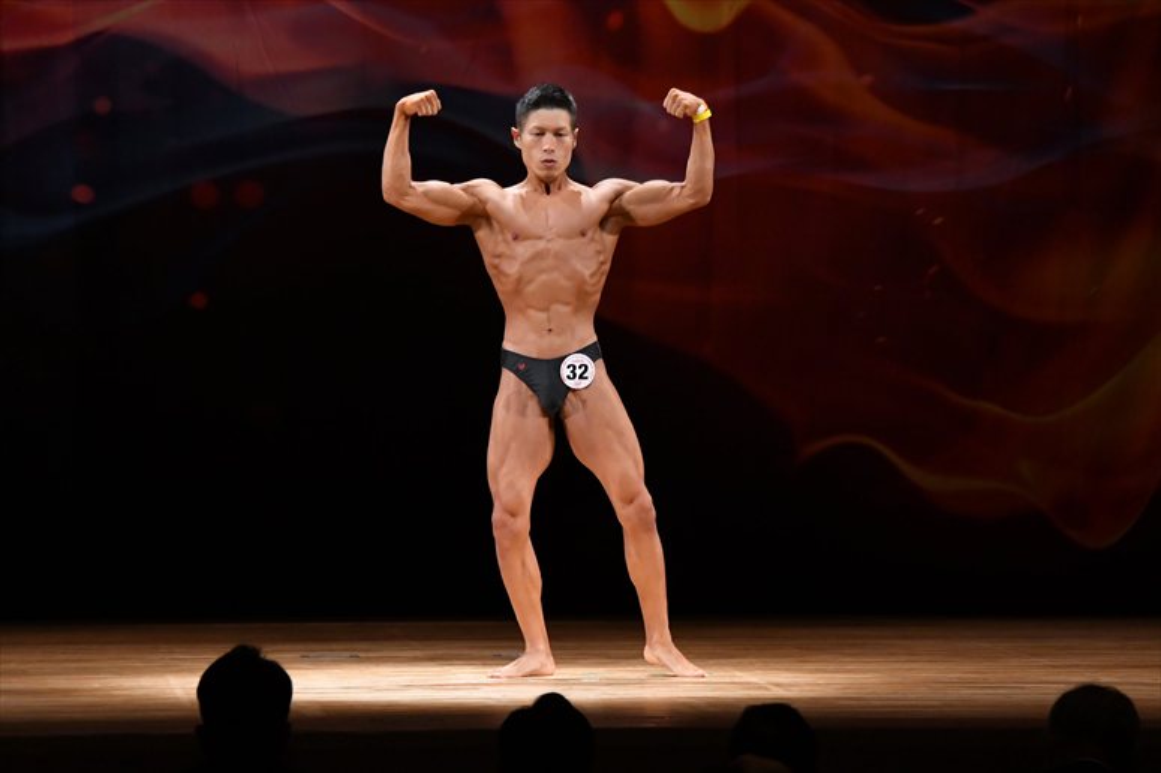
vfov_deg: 6.3
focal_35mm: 217
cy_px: 386
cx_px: 580
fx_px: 6995
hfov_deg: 9.5
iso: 3200
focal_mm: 145
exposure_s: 1/400
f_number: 5.6
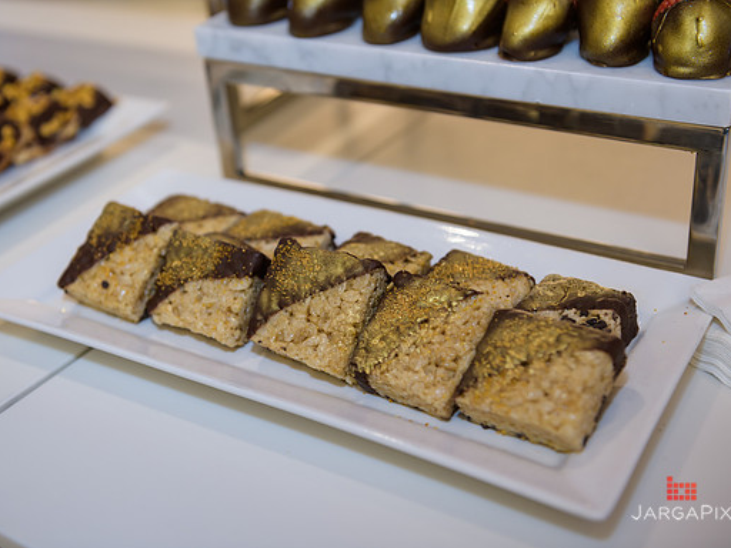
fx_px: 1035
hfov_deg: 38.9
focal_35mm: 49
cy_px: 275
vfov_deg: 29.7
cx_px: 354
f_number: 3.2
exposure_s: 1/125
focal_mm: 45
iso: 400
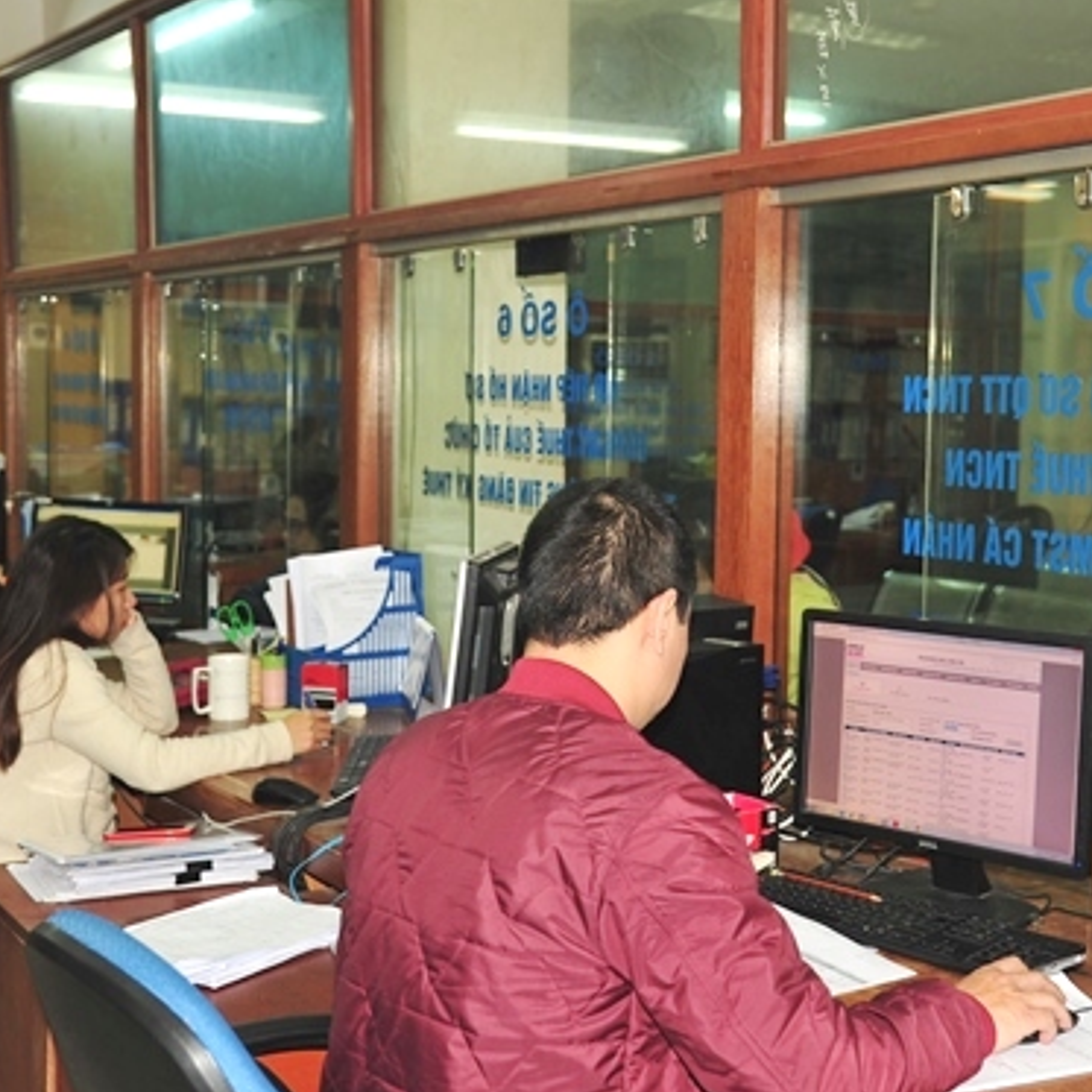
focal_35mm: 51
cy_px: 509
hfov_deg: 33.4
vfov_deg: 33.4
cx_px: 612
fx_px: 1820
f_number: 4
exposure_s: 1/60
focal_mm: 35
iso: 320
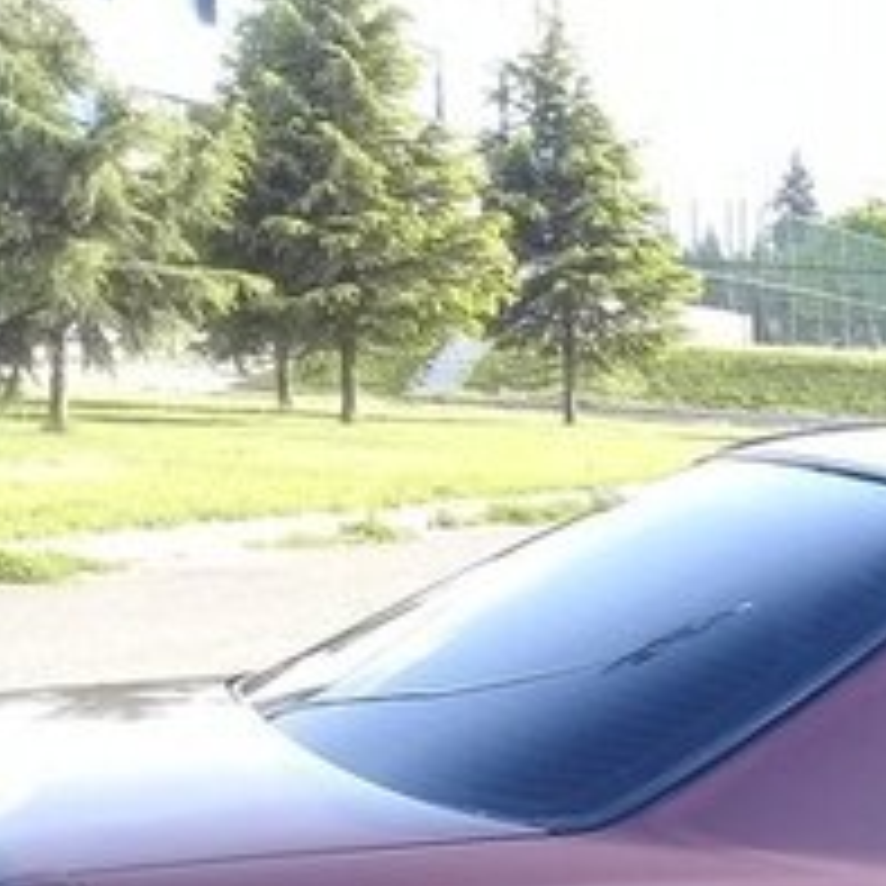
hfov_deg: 16.8
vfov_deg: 18.1
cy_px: 1023
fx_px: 2664
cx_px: 1408
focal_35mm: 92
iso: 50
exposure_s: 1/185
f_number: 2.2
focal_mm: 3.3
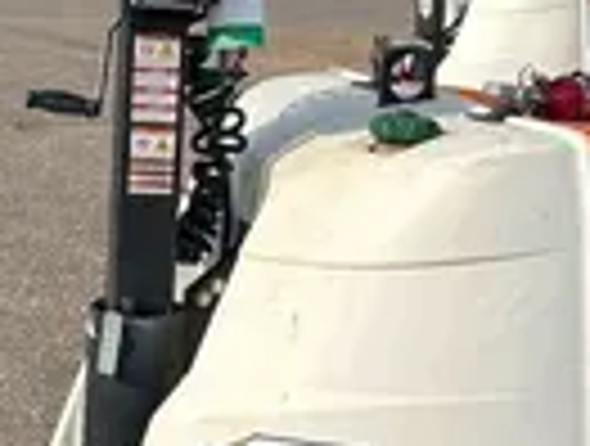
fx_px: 1863
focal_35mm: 109
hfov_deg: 18.0
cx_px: 329
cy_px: 146
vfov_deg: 13.6
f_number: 1.5
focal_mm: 5.7
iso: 50
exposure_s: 1/3831
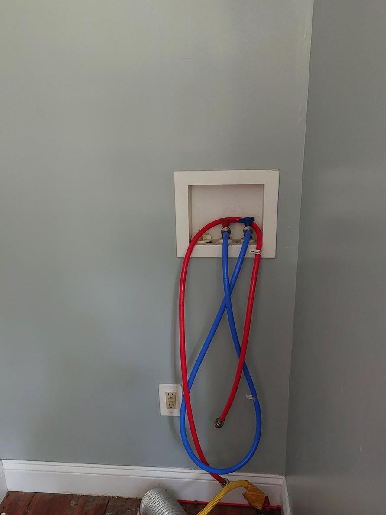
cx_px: 177
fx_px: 461
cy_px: 276
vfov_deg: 58.3
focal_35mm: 31
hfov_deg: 45.4
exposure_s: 1/40
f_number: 1.8
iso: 500
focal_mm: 5.23
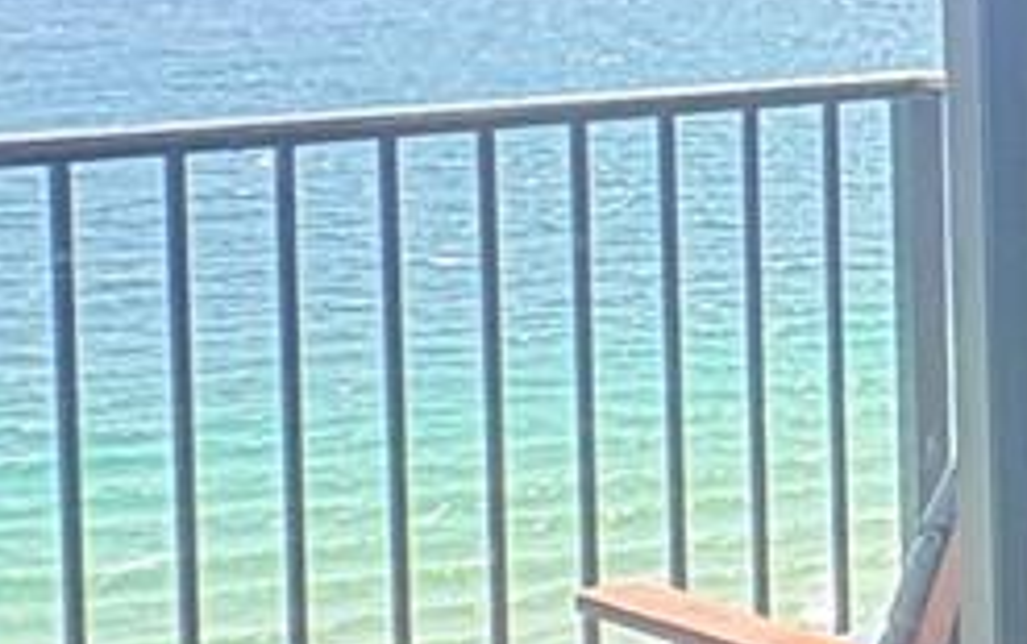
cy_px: -62
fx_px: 2690
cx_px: 2890
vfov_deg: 13.4
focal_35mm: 96
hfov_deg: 12.3
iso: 200
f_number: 2.2
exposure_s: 1/99
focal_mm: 2.22
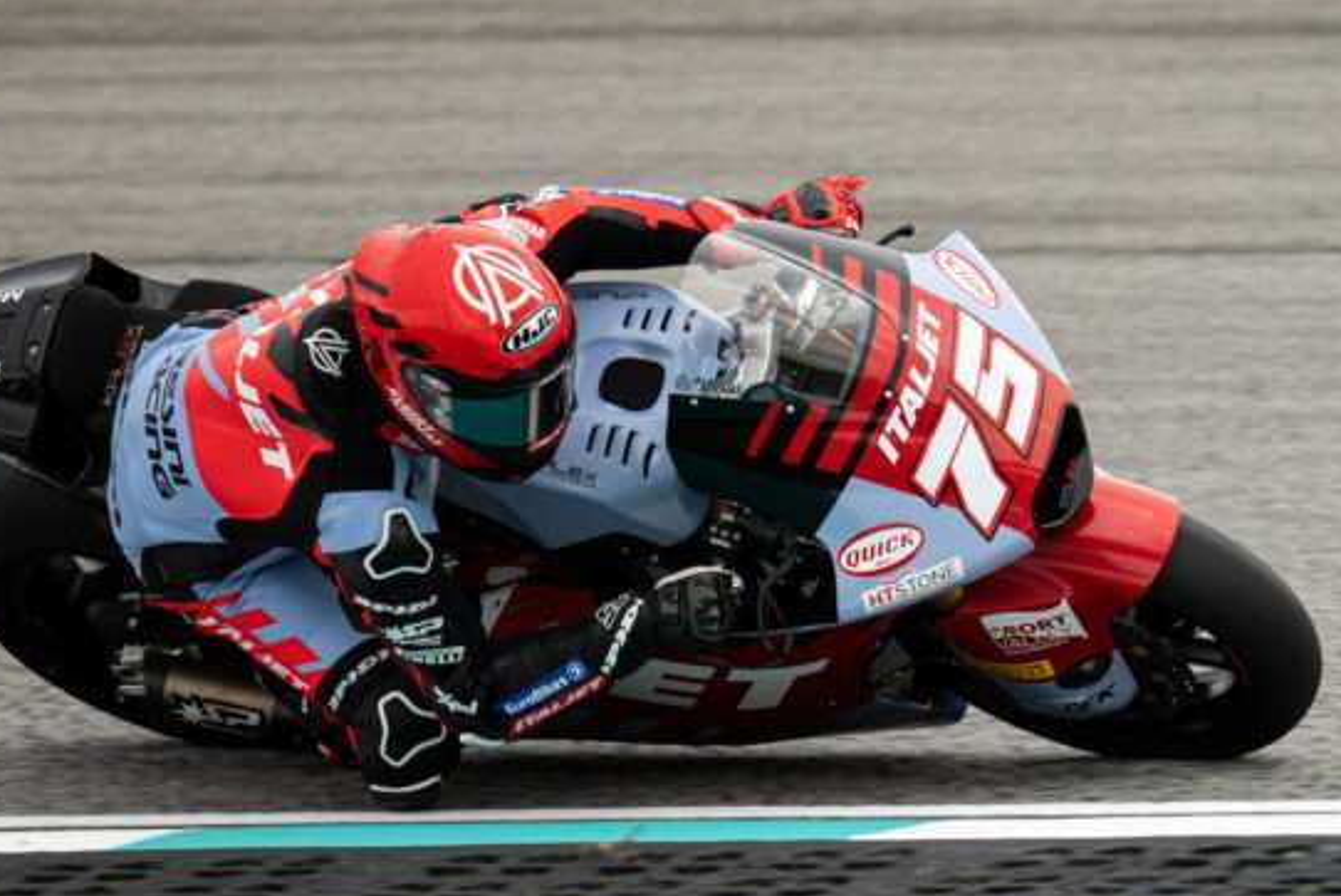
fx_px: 42225
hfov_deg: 1.8
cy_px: 735
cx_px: 995
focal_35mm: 1133
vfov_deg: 1.2
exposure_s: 1/1250
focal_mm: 400
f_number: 5
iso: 200
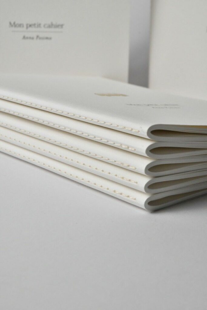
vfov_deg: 22.6
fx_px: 776
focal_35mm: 90
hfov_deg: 15.2
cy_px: 155
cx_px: 104
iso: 2500
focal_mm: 60
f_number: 14
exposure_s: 1/160
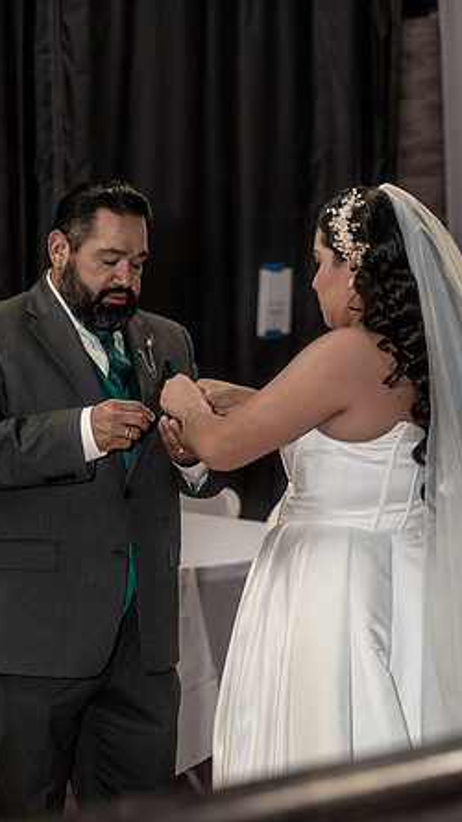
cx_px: 211
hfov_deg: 13.7
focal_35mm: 88
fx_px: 1918
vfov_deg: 24.2
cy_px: 412
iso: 2000
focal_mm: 83
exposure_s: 1/250
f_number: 4
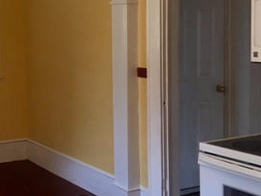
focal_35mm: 69
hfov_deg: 25.8
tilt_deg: -6.4
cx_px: -33
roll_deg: +2.4
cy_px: 69
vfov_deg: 21.3
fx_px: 520
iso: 40
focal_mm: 4.15
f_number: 2.2
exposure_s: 1/30
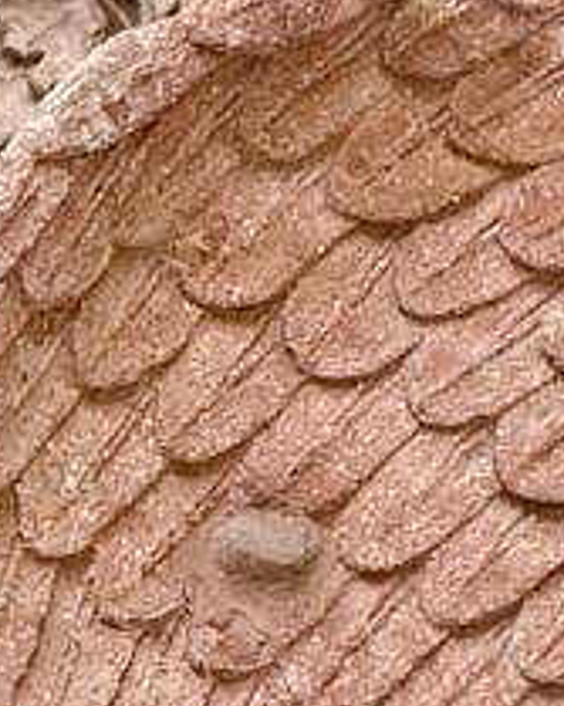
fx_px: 11985
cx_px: 1273
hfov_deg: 2.7
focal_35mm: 574
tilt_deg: +43.7
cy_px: 838
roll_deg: +2.5
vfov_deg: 3.4
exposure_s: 1/550
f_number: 2.8
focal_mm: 15.66
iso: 64
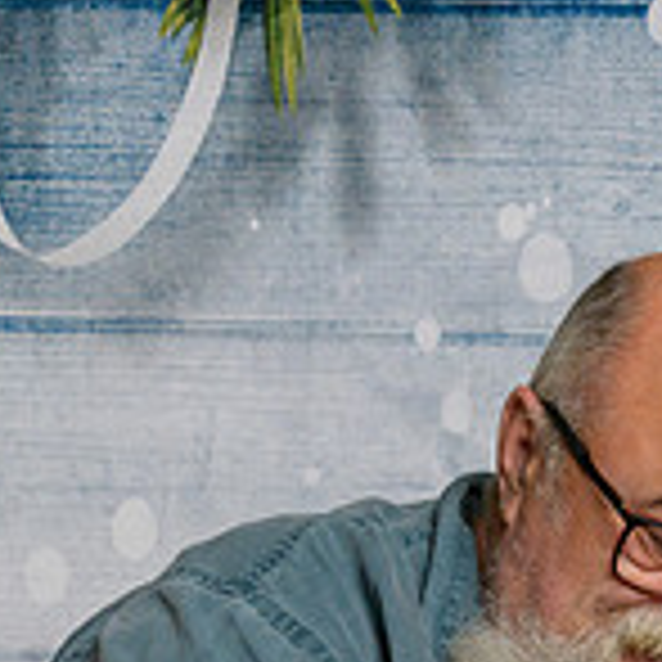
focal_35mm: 211
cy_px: 1051
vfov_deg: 8.1
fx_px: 4565
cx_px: 867
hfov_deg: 8.2
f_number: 10
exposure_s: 1/125
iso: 400
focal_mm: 42
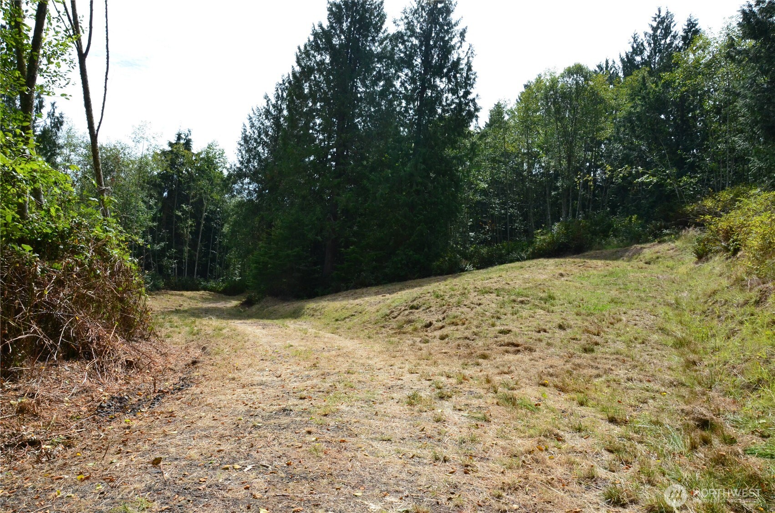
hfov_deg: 67.5
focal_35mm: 27
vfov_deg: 47.7
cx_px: 388
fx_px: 580
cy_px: 256
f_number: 13
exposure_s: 1/1250
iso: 1600
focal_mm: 18
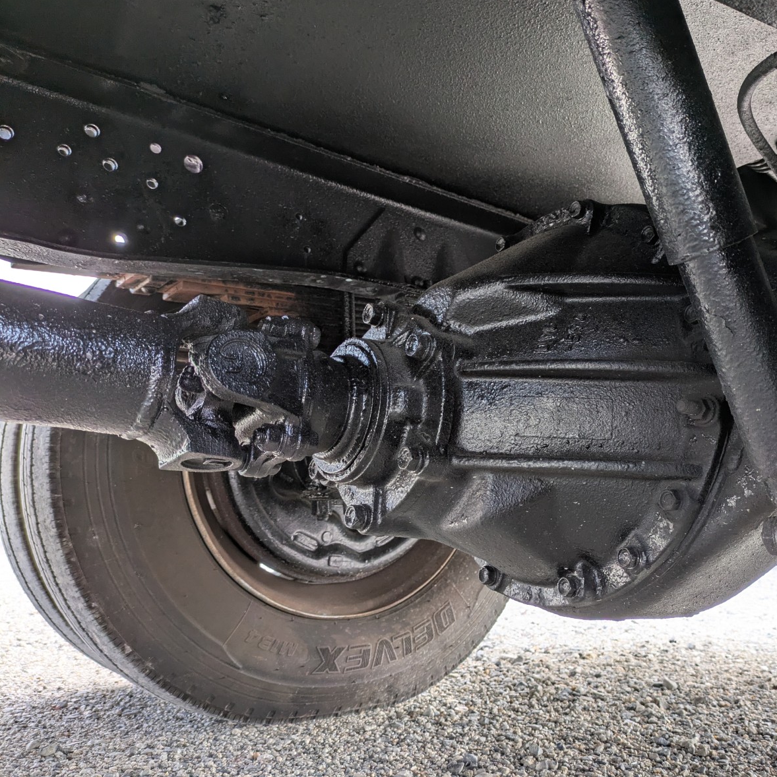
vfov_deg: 54.0
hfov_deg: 52.9
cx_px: 526
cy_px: 382
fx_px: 762
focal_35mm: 30
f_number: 1.89
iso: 37
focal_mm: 5.43
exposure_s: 1/100
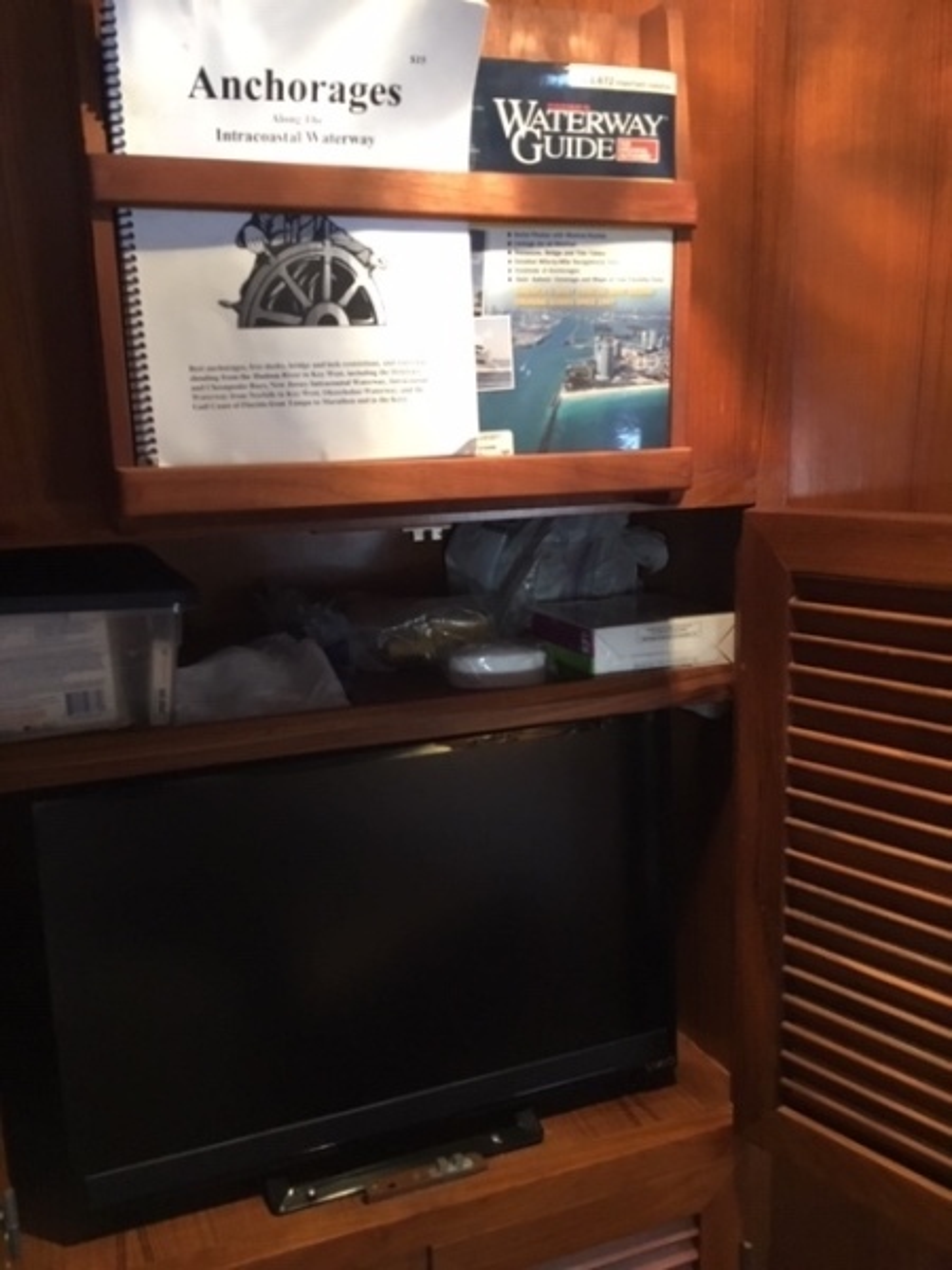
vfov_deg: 58.4
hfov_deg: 45.4
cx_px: 476
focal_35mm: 31
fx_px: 1137
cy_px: 635
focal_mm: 3.3
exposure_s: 1/15
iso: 200
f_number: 2.4
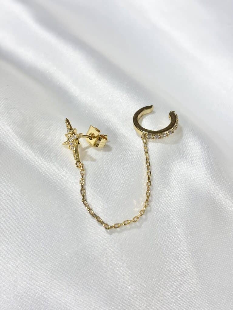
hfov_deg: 28.0
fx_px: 467
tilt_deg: -44.1
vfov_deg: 36.8
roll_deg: +2.6
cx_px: 116
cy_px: 155
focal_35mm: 52
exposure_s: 1/330
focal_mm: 5.96
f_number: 1.6
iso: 32
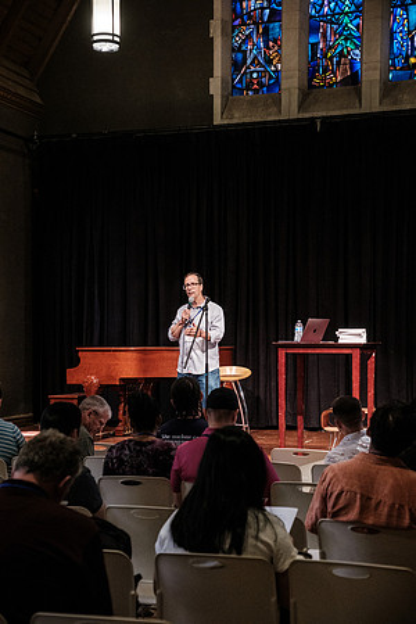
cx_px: 208
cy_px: 312
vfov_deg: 31.4
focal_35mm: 64
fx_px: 1109
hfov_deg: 21.2
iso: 2500
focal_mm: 42.7
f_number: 2.8
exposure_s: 1/125
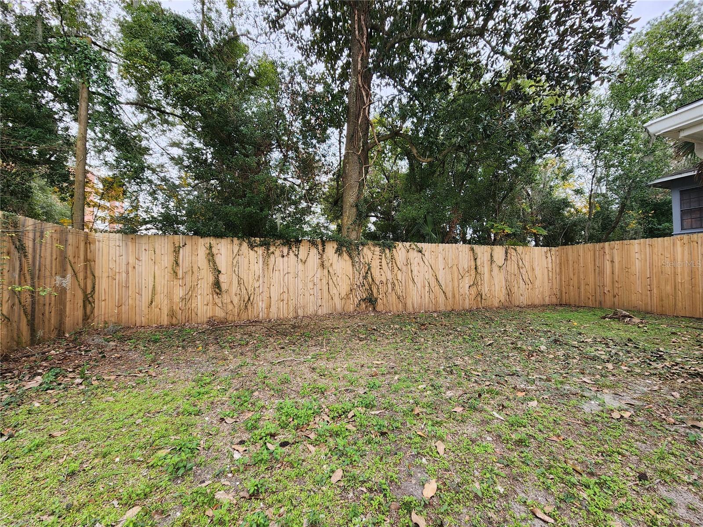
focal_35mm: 13
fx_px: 264
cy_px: 264
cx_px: 352
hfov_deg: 106.2
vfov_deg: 89.9
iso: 100
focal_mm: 2.2
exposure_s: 1/120
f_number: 2.2
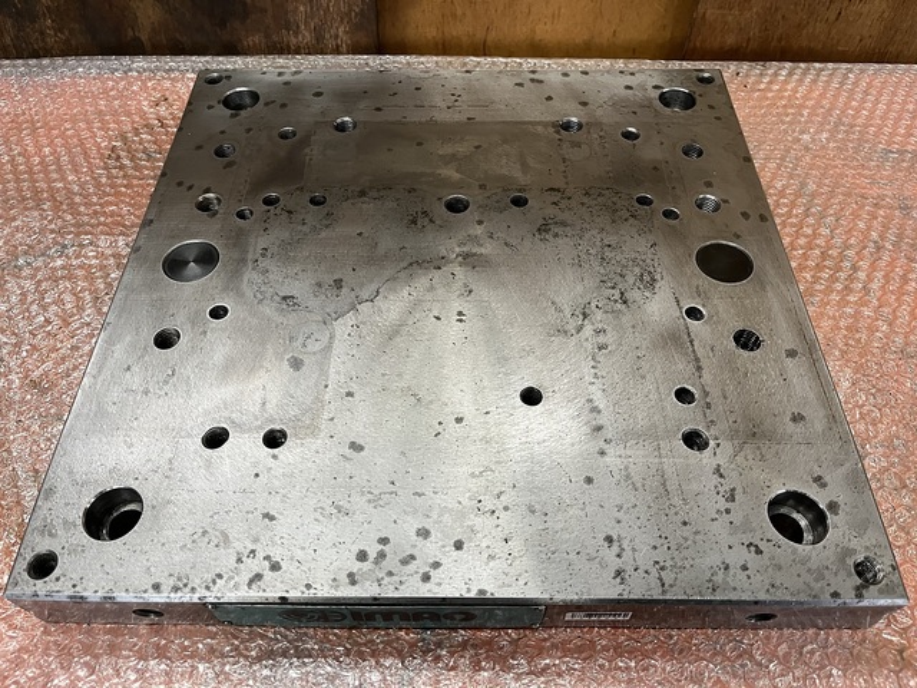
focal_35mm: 26
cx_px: 458
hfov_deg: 67.3
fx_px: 689
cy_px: 344
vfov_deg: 53.1
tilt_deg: -55.2
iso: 125
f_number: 1.6
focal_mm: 5.1
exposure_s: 1/65
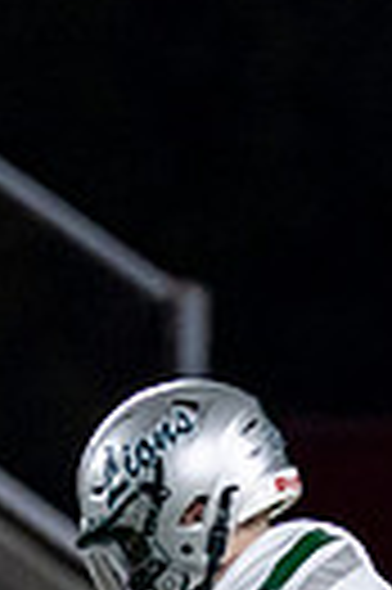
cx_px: 587
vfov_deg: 1.0
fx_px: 33455
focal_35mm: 2043
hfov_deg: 0.7
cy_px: 1137
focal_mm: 200
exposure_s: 1/1250
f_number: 2.8
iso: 2500
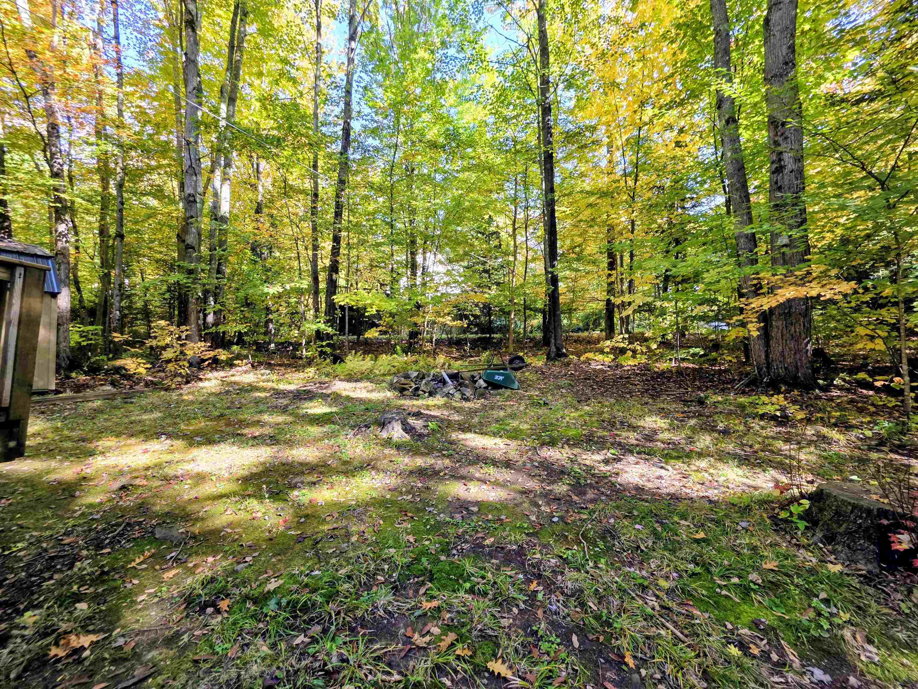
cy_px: 344
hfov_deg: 106.2
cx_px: 459
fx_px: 345
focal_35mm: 13
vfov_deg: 89.9
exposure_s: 1/120
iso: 50
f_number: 1.9
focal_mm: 2.2
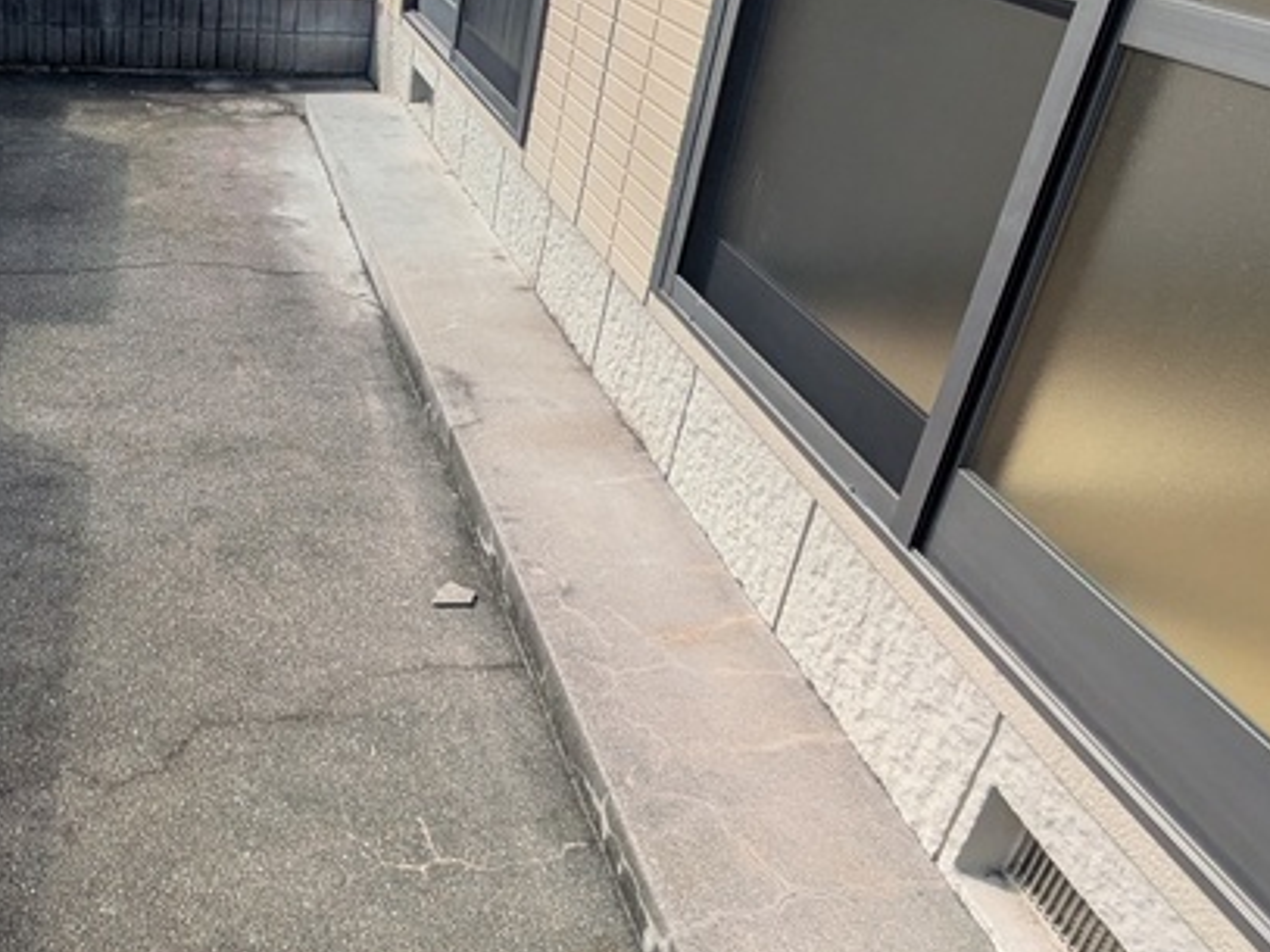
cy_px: 325
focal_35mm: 33
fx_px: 1210
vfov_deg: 42.4
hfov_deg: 49.5
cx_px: 134
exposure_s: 1/1751
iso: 46
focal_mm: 1.83
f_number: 2.2
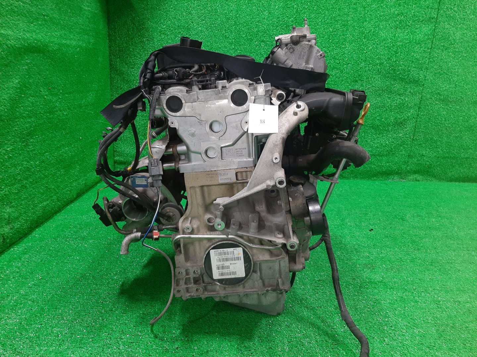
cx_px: 238
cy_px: 178
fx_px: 358
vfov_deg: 53.1
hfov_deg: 67.3
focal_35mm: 26
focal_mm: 3.93
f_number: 1.7
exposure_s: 1/50
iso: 119
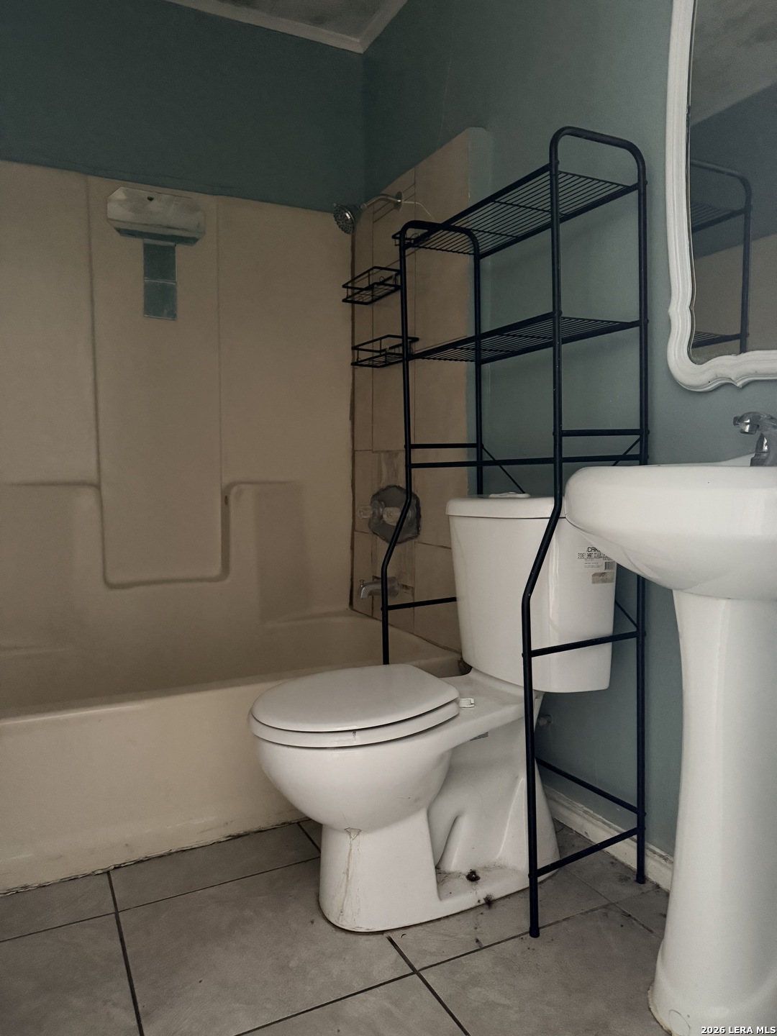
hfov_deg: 56.8
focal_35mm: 24
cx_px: 388
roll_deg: +0.9
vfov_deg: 71.6
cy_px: 518
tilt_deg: -4.3
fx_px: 718
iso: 1000
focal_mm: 6.76
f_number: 1.78
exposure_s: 1/30
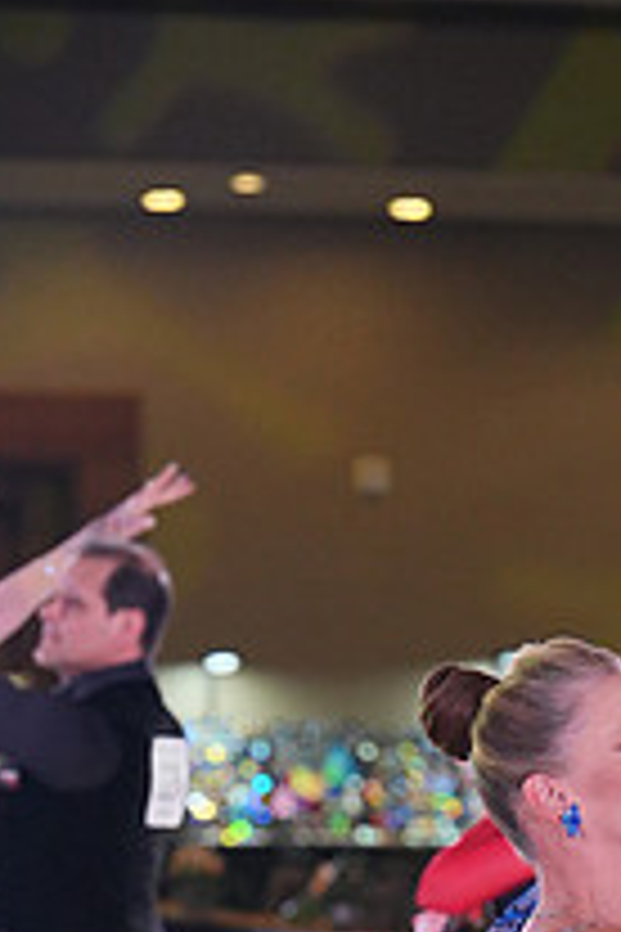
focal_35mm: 302
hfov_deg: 4.5
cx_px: 772
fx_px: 7814
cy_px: 1261
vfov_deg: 6.8
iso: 1600
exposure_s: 1/400
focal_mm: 108
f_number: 4
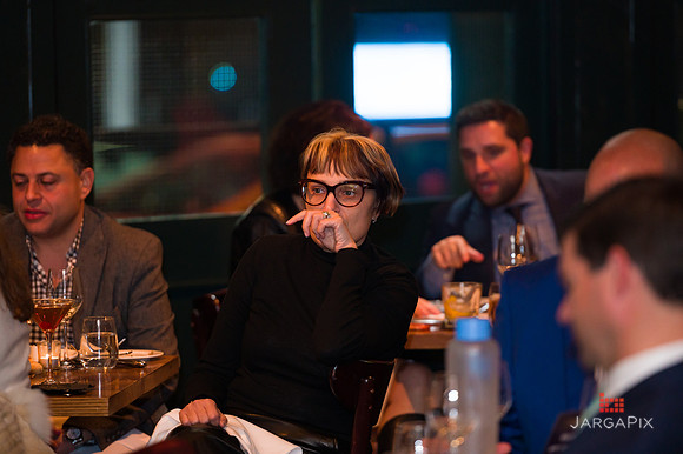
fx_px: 3792
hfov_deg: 10.3
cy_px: 227
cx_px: 342
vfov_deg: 6.9
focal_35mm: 200
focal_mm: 200
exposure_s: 1/125
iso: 1600
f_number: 3.2
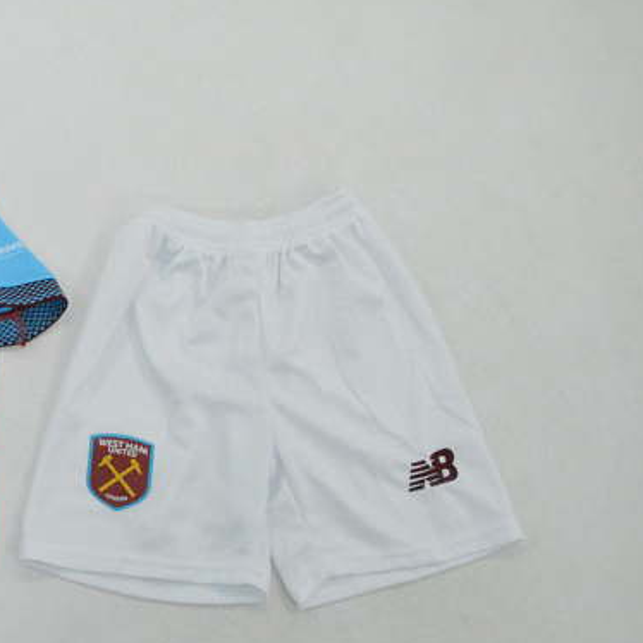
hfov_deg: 26.8
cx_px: -22
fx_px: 1261
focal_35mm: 60
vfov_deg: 28.6
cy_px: 339
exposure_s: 1/200
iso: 6400
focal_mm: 22
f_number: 25
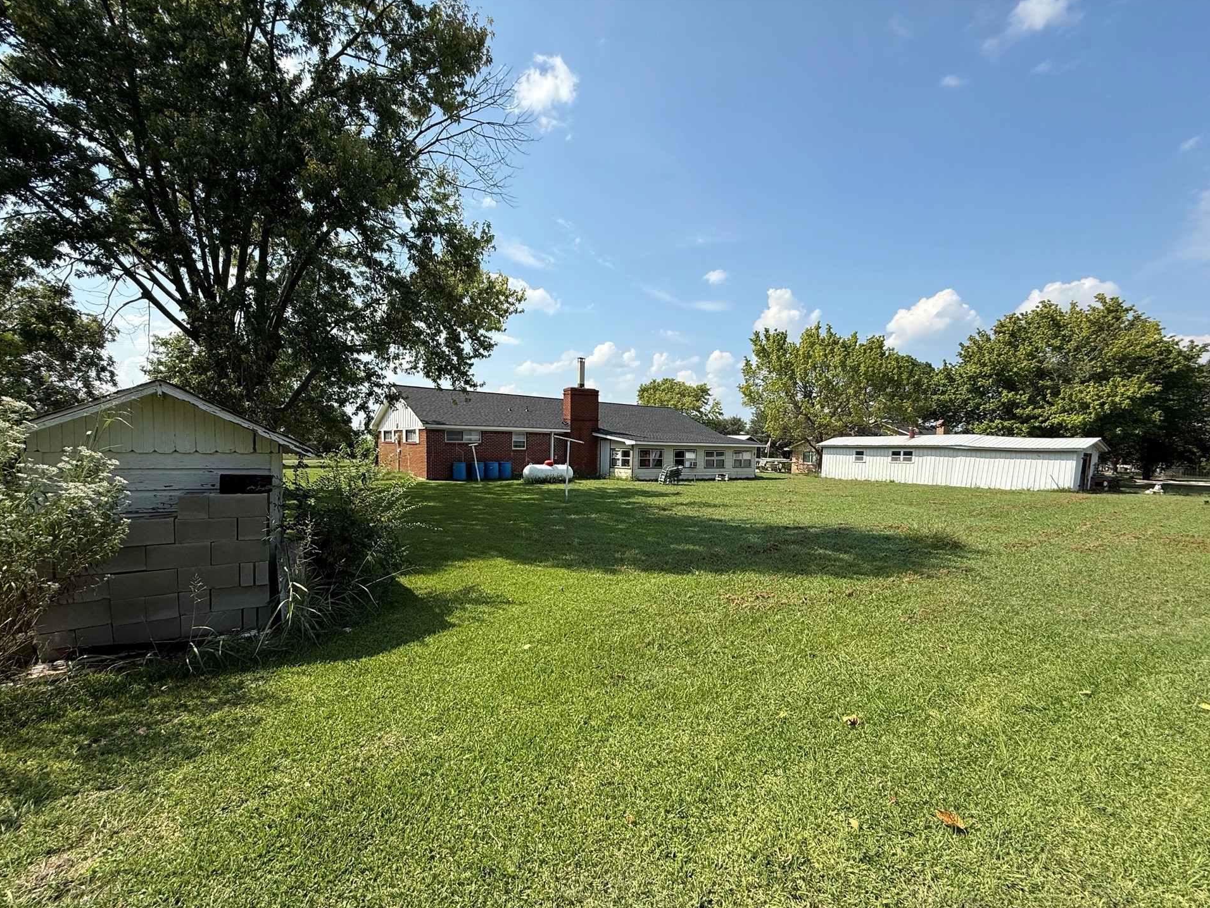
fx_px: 524
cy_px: 482
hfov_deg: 98.2
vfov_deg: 81.7
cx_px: 605
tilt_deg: -2.8
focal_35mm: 15
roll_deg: -2.5
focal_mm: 2.22
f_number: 2.2
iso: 50
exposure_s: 1/1656
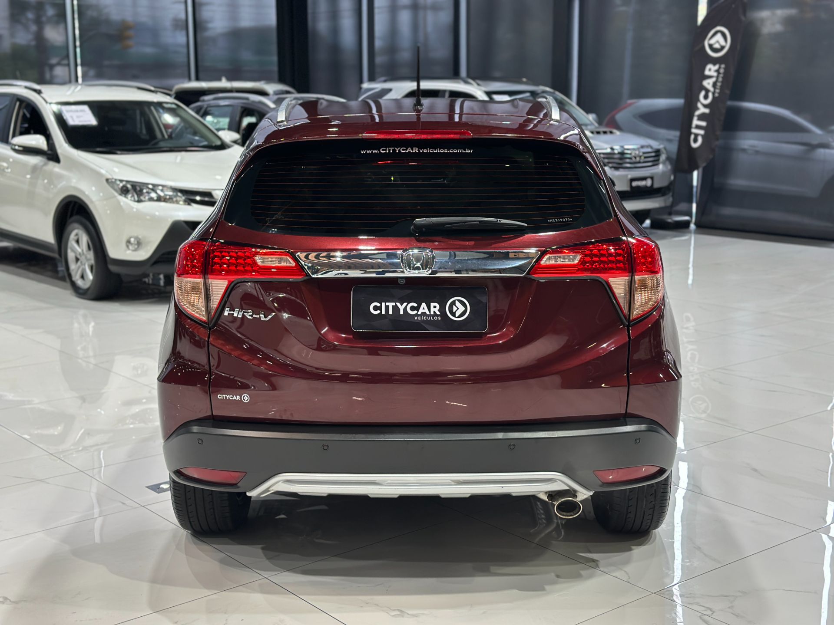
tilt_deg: -10.6
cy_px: 312
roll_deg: -0.1
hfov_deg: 39.7
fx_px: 1156
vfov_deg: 30.3
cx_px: 417
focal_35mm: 48
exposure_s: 1/60
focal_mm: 6.86
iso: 125
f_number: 1.78
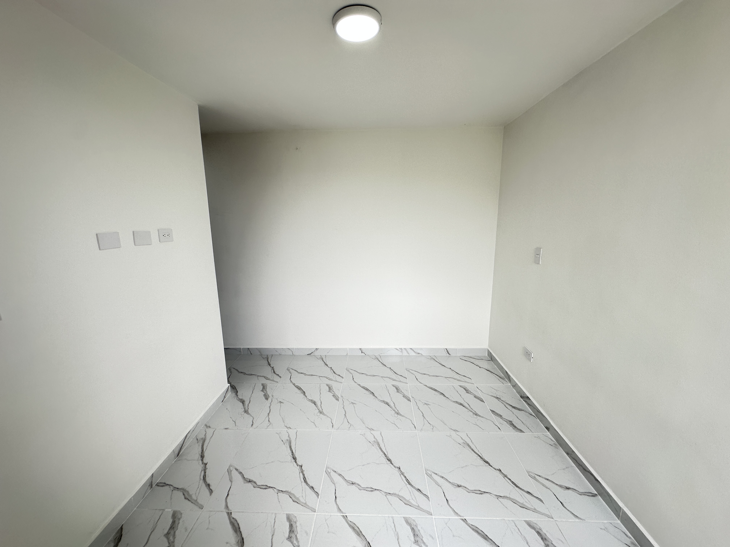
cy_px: 274
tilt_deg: -9.7
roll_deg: +0.8
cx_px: 365
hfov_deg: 102.1
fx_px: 295
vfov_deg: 85.7
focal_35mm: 14
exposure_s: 1/99
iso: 50
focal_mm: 2.22
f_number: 2.2
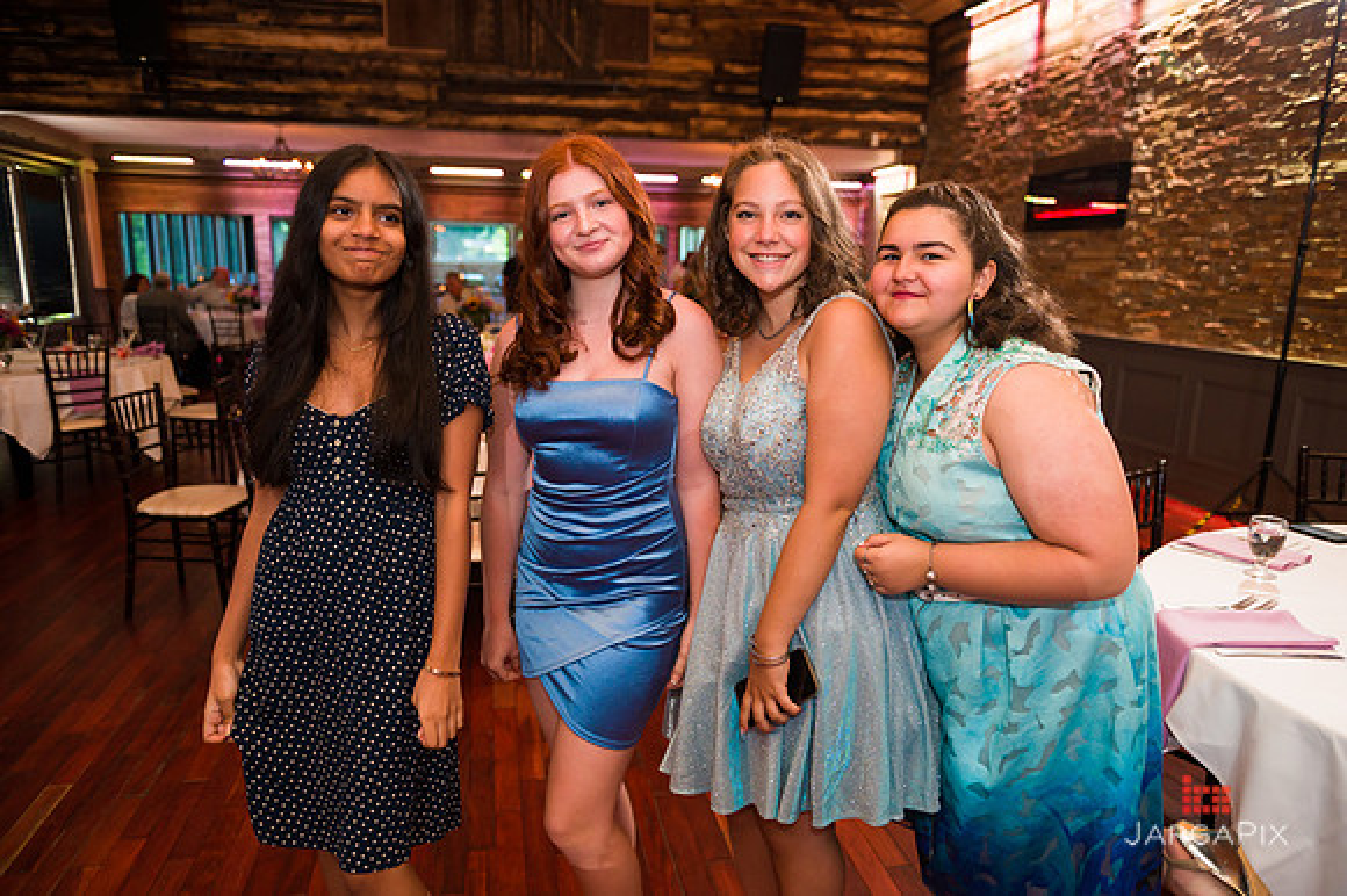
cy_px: 448
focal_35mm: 24
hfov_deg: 73.8
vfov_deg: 53.1
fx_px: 897
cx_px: 674
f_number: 3.2
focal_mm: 24
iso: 1250
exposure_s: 1/125
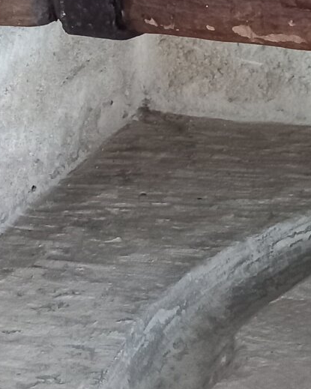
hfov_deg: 13.9
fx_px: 1197
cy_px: -239
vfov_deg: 16.4
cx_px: 461
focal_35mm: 104
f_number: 1.8
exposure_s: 1/25
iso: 500
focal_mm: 4
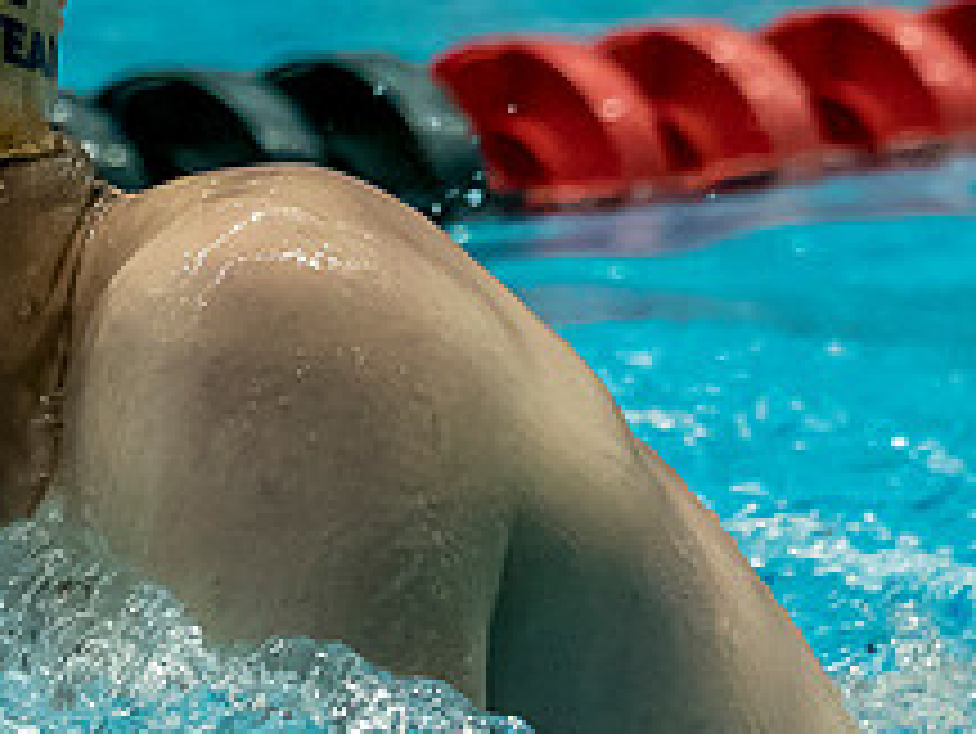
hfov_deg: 1.7
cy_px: 259
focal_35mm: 1144
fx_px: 32273
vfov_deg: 1.3
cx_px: -305
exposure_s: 1/1000
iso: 2500
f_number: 2.8
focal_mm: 125
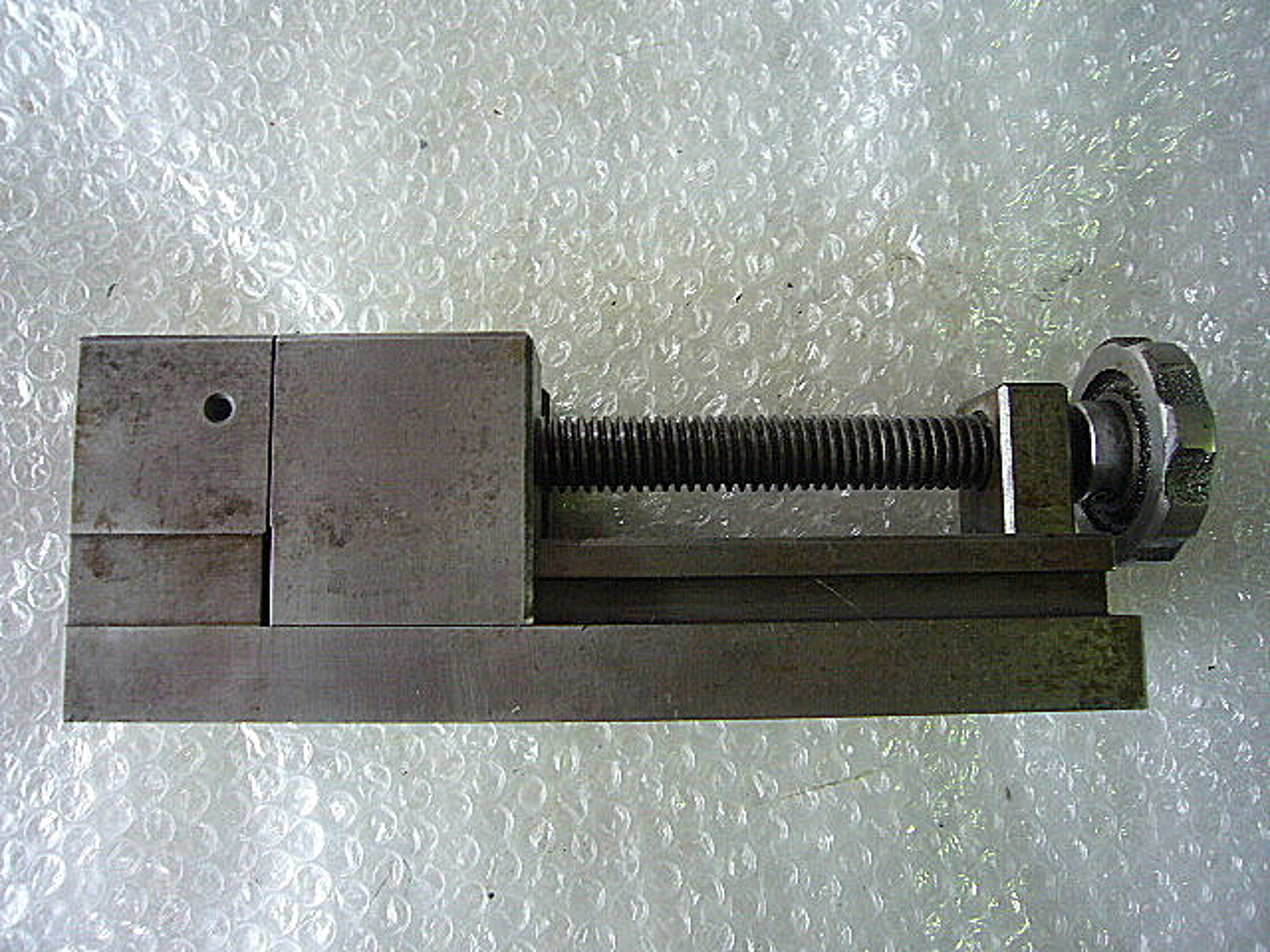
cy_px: 476
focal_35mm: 28
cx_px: 635
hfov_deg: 63.4
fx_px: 1027
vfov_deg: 49.7
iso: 200
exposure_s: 1/15
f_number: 2.8
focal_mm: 4.6
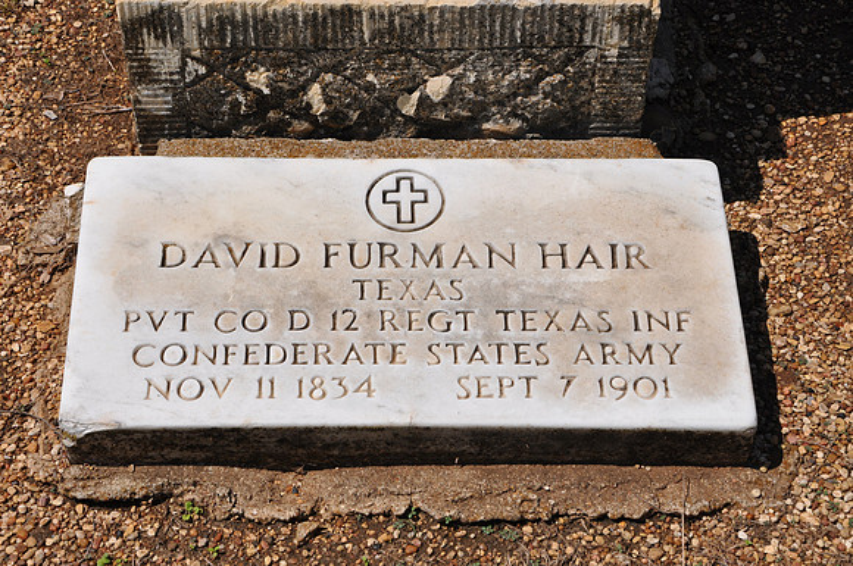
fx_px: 1775
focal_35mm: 75
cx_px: 426
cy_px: 283
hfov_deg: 27.0
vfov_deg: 18.1
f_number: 10
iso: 200
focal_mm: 50
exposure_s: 1/400
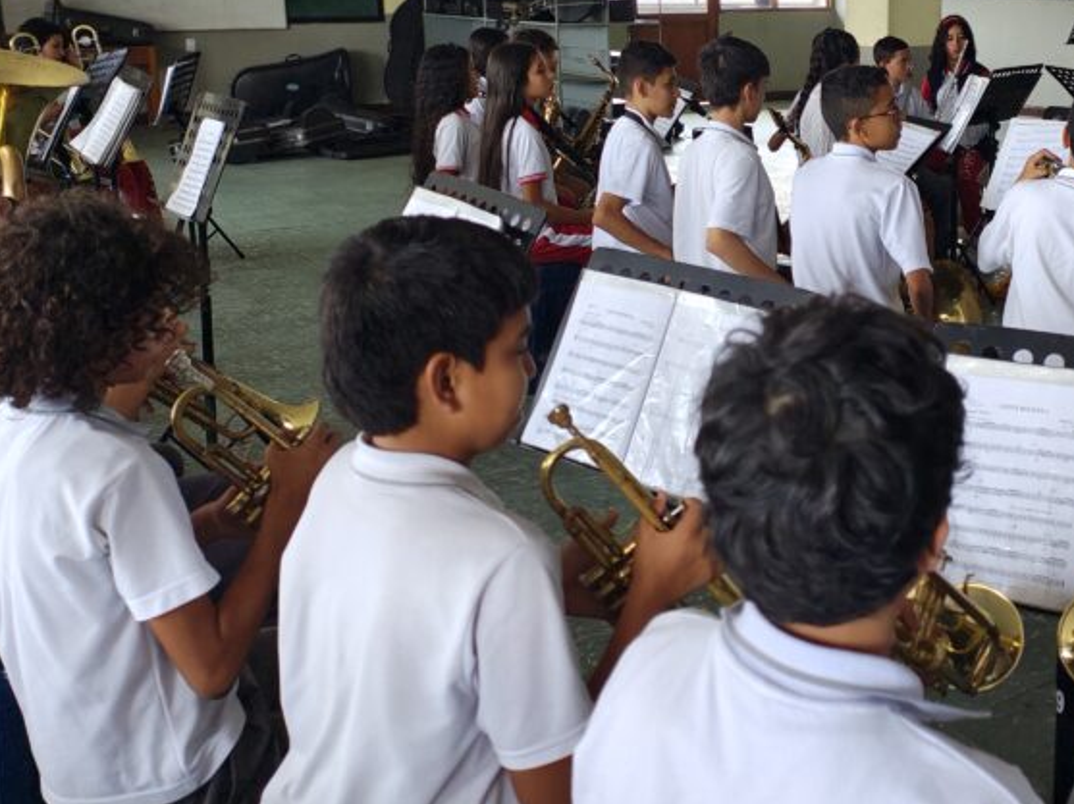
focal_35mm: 46
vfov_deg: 31.3
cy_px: 283
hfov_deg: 39.9
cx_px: 825
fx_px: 1426
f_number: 1.4
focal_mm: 5.89
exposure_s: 1/120
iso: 381
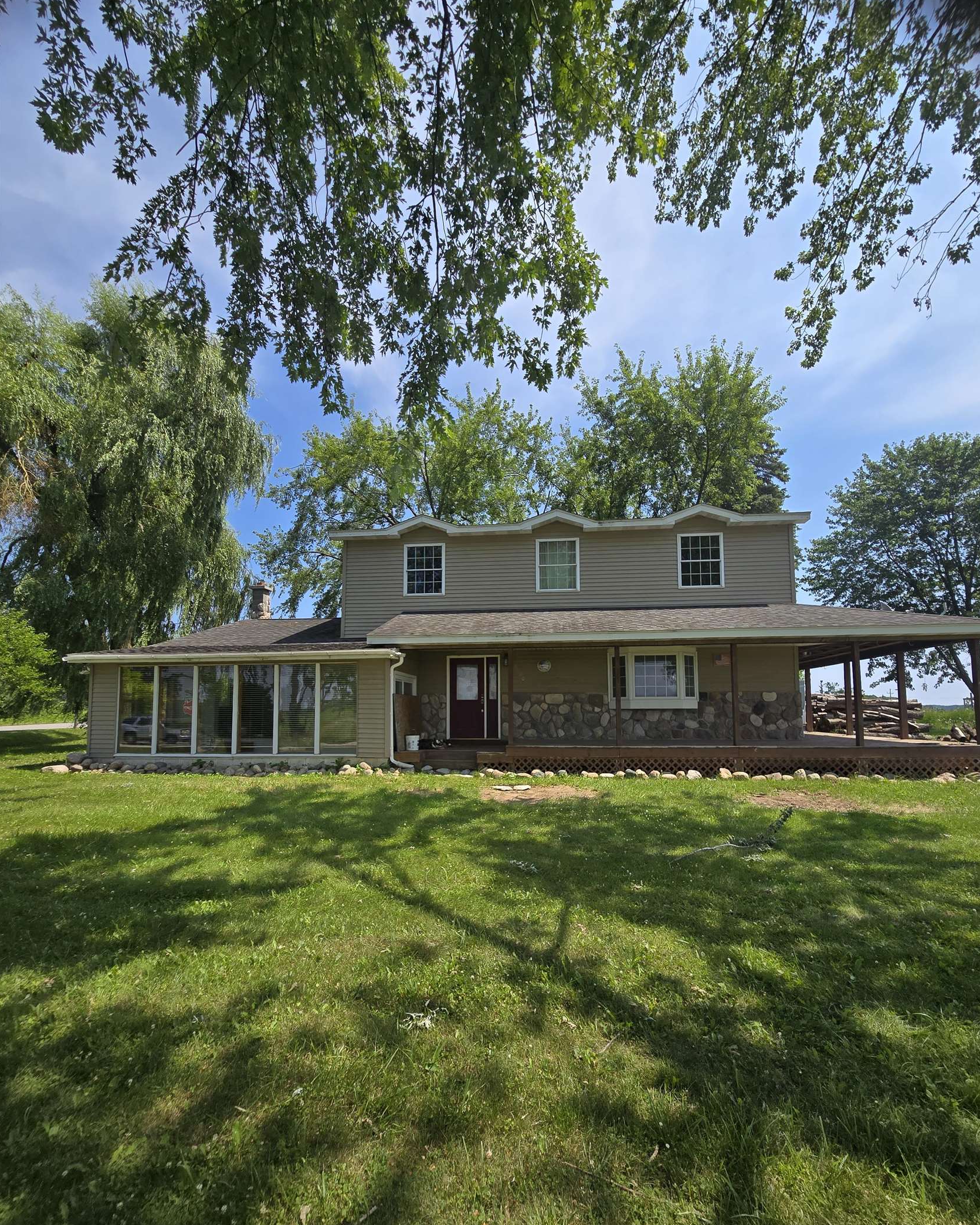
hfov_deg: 88.0
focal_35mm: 14
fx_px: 507
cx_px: 504
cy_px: 665
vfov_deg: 100.5
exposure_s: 1/1839
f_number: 2.2
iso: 50
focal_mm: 2.2
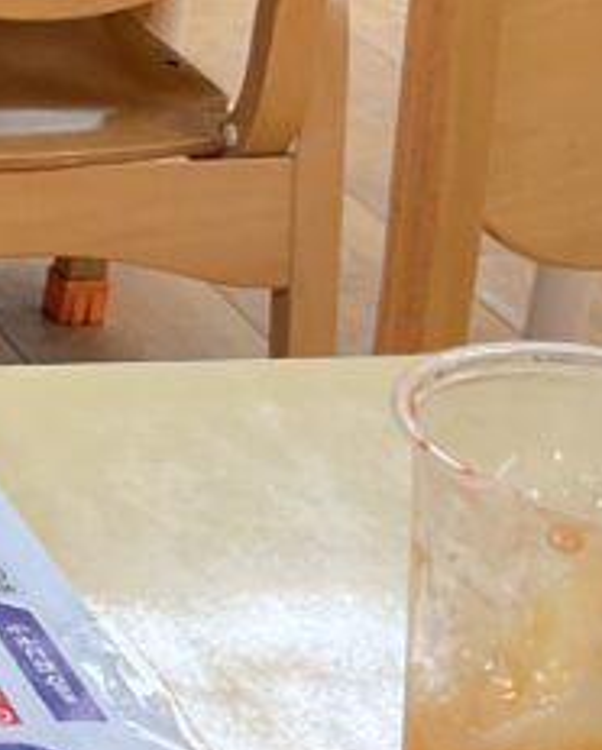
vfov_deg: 15.3
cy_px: 200
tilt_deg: -22.7
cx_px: -809
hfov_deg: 10.7
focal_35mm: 125
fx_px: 2780
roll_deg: +0.9
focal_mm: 3
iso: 64
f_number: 1.8
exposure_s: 1/120
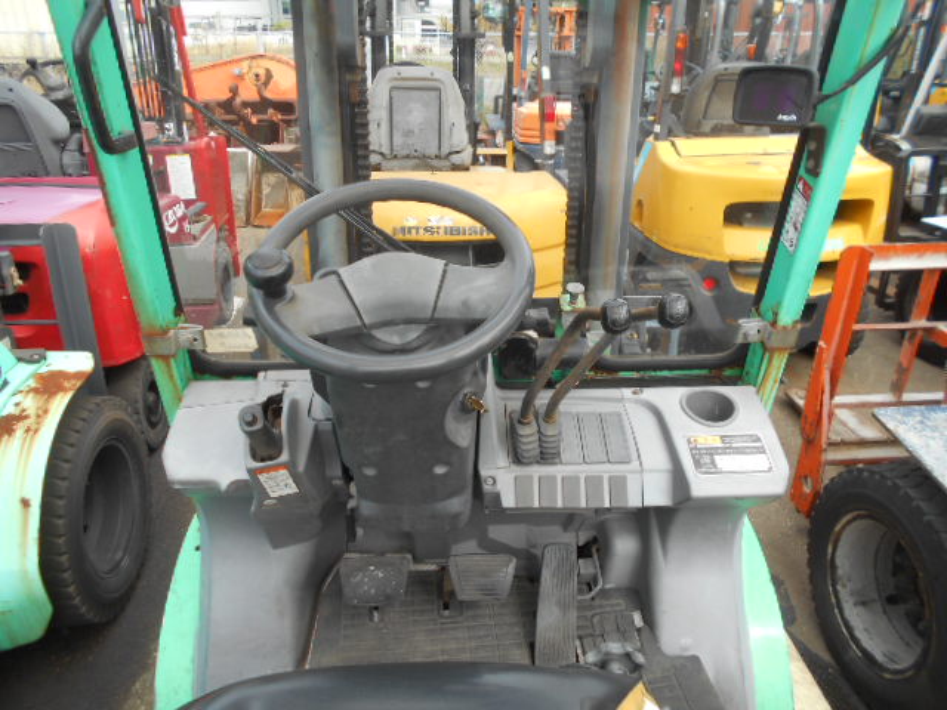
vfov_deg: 53.1
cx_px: 474
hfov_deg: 67.3
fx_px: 711
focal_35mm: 26
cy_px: 355
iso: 80
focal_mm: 4.6
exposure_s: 1/200
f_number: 3.2
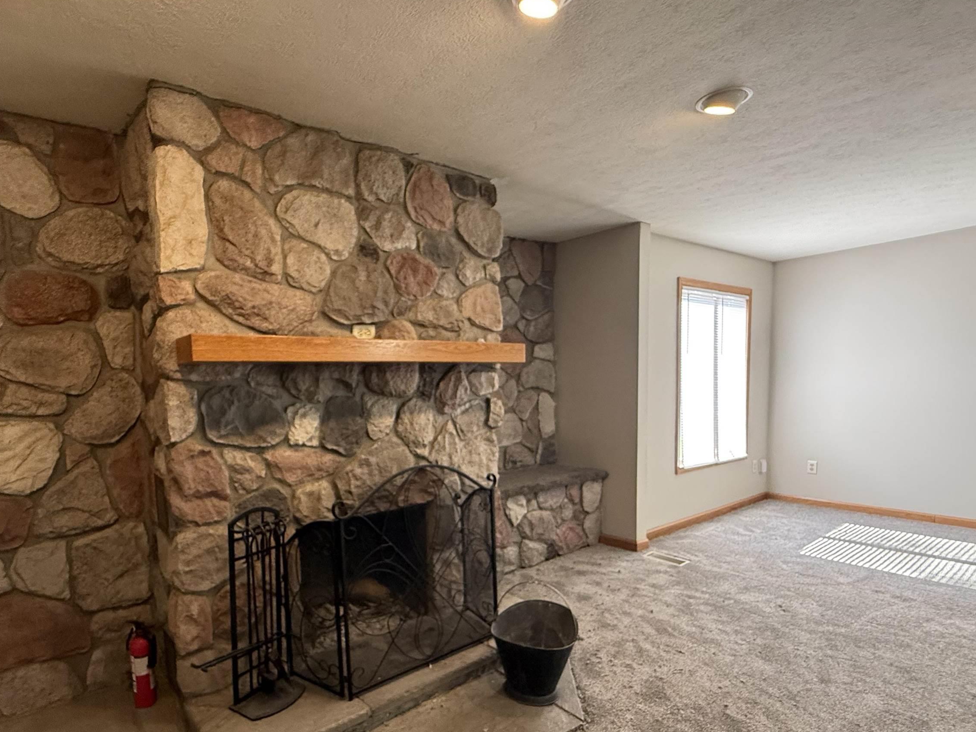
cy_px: 436
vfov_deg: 68.1
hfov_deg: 83.9
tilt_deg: -5.6
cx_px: 404
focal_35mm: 19
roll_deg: +0.8
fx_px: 536
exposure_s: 1/120
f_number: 2.2
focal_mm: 2.22
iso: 320
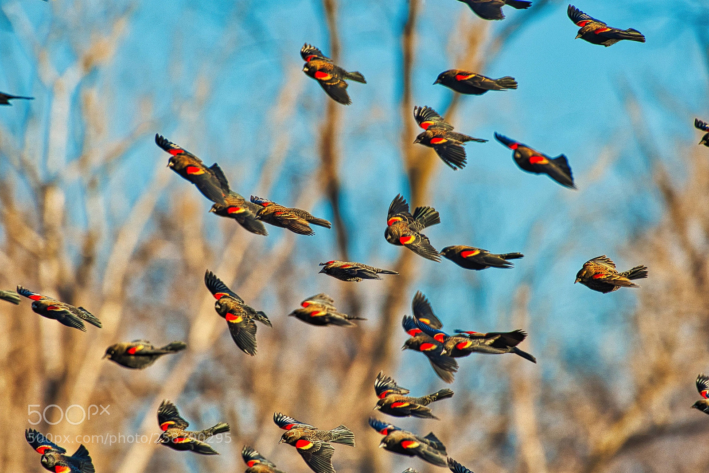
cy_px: 236
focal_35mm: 750
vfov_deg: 1.8
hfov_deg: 2.8
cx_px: 354
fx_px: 14767
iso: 400
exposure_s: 1/400
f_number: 8
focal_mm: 500
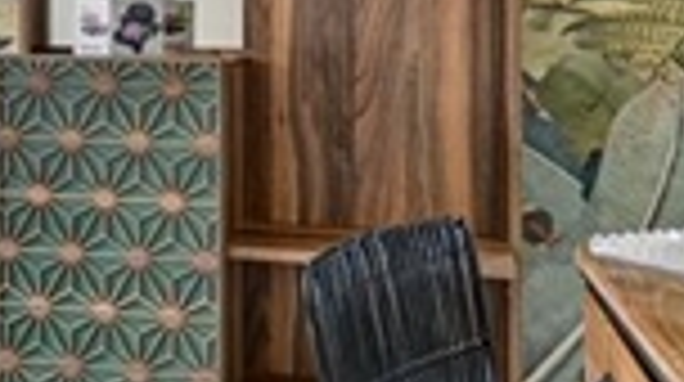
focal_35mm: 69
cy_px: 56
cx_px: -126
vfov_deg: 17.2
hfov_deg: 27.2
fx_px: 1250
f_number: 11
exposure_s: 1/10
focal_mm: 14
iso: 100
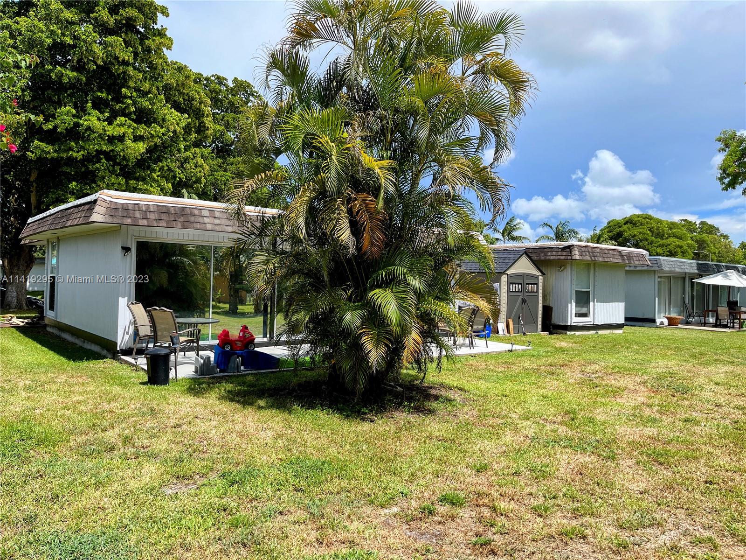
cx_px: 373
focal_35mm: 26
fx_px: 560
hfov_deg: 67.3
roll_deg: -1.7
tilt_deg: +1.7
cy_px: 280
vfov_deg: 53.1
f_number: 1.6
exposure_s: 1/2967
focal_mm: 5.1
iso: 50
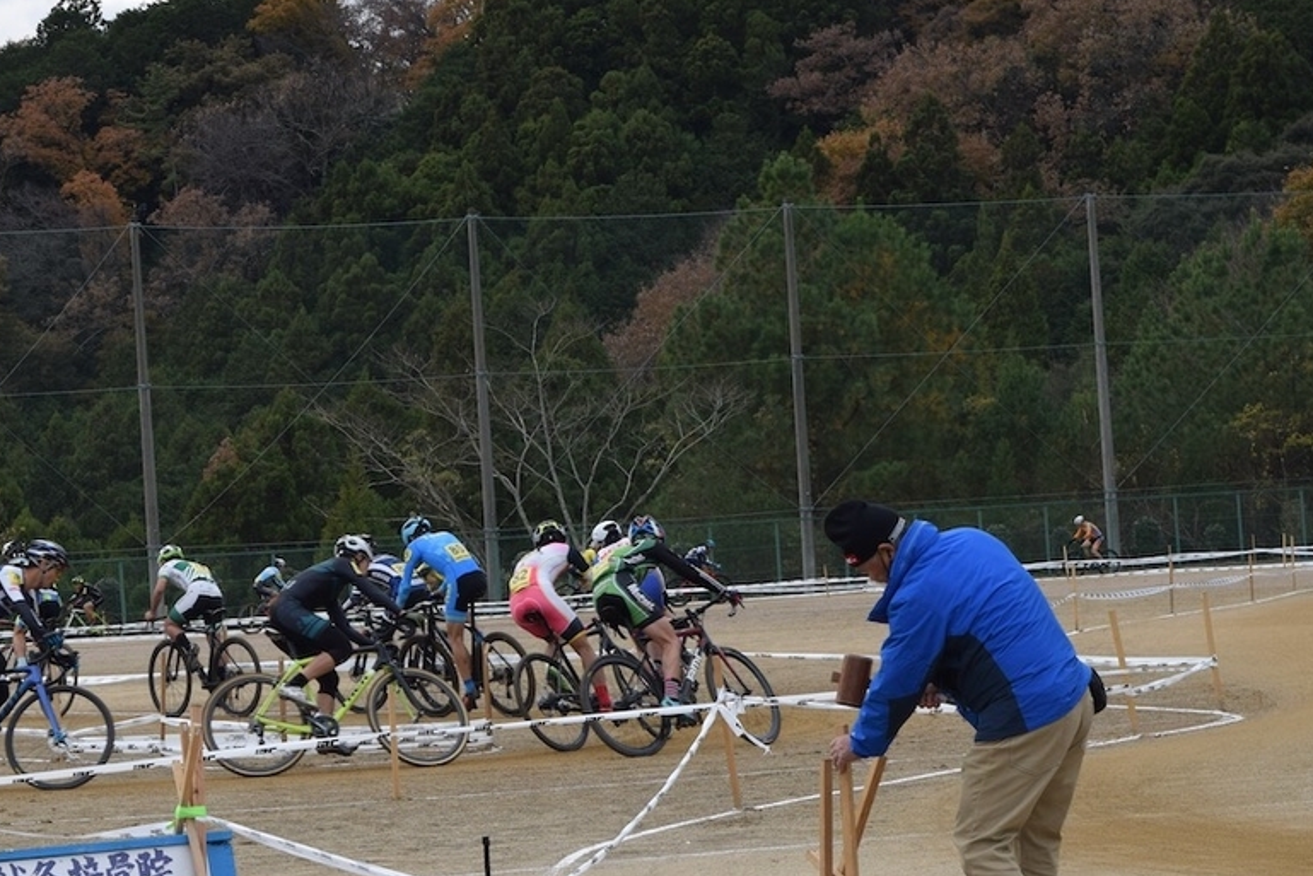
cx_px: 309
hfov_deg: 15.8
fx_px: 4697
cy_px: 474
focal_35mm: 129
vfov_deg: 10.7
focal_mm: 55
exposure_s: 1/250
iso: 400
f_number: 8
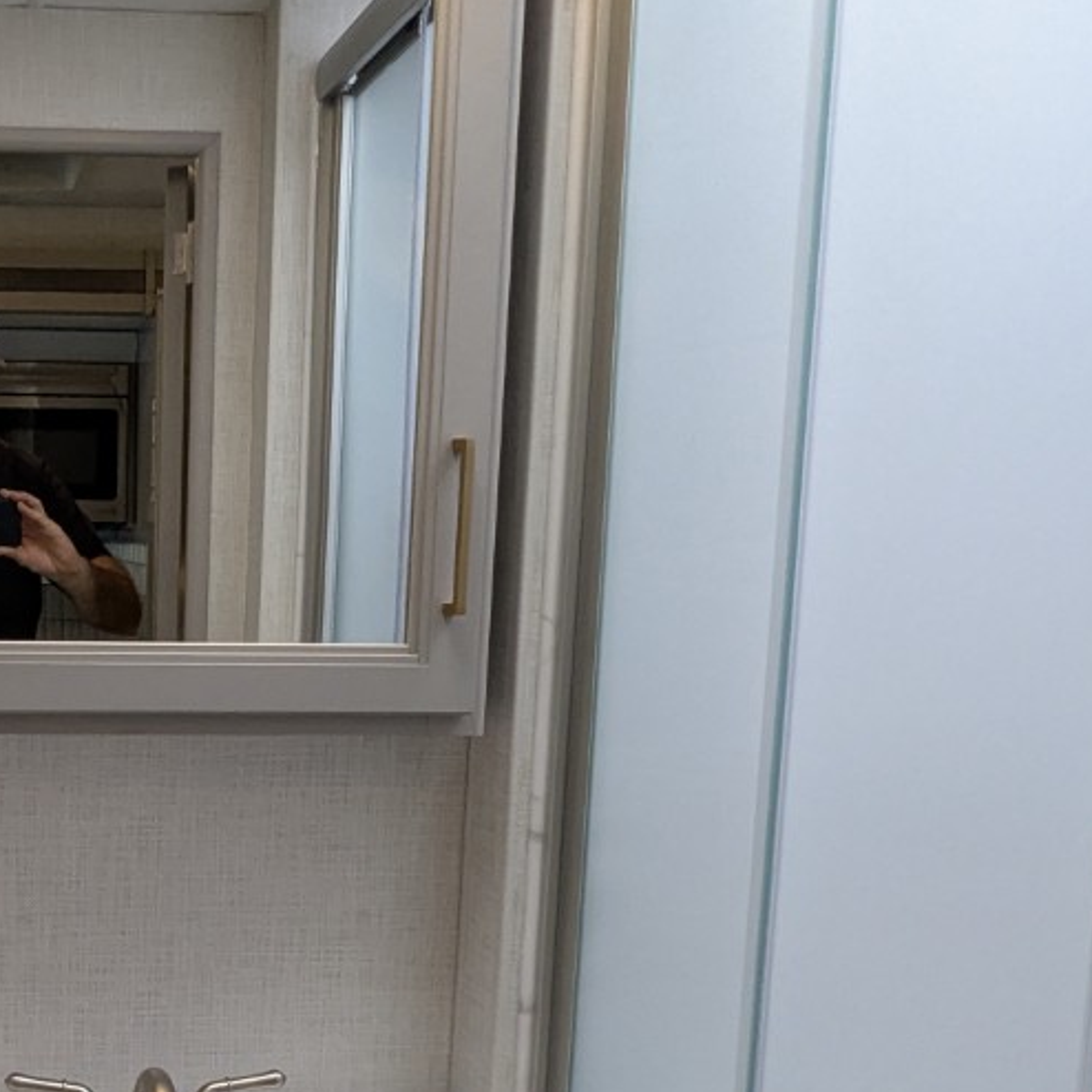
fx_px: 1428
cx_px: 43
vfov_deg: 41.3
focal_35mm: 40
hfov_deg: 38.0
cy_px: 727
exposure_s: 1/353
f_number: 2.2
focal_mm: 2.35
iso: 253
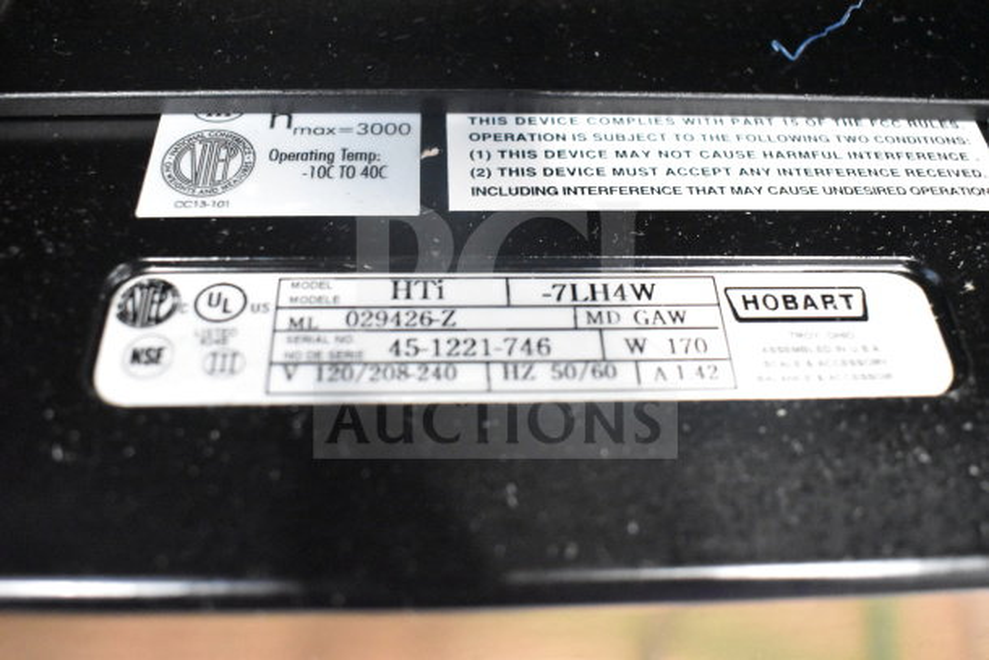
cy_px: 330
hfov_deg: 55.1
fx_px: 948
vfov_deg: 38.4
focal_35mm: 34
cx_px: 494
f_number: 3.8
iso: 10000
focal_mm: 23
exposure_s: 1/40
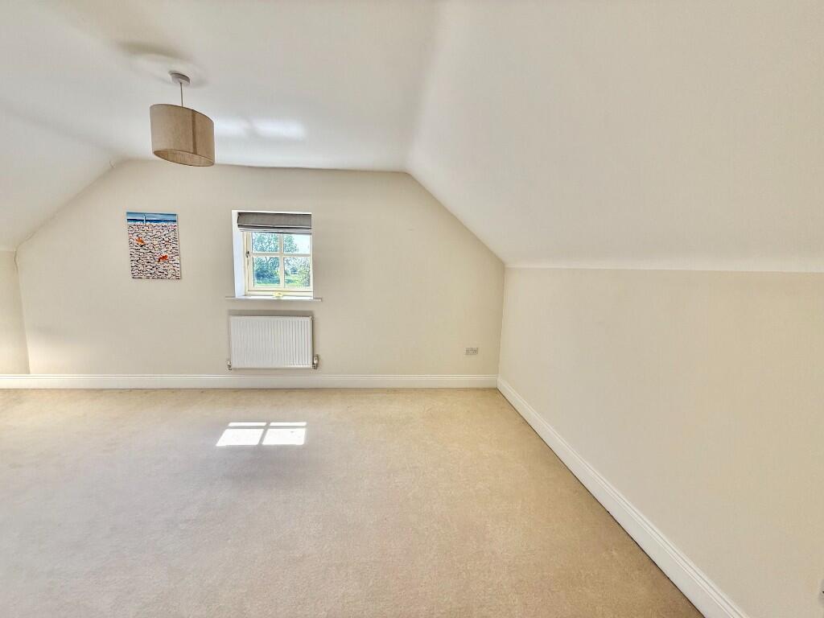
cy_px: 309
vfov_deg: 85.7
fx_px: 333
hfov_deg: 102.1
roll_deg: -1.6
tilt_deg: -6.8
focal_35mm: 14
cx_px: 412
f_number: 2.2
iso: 64
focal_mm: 2.22
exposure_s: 1/193
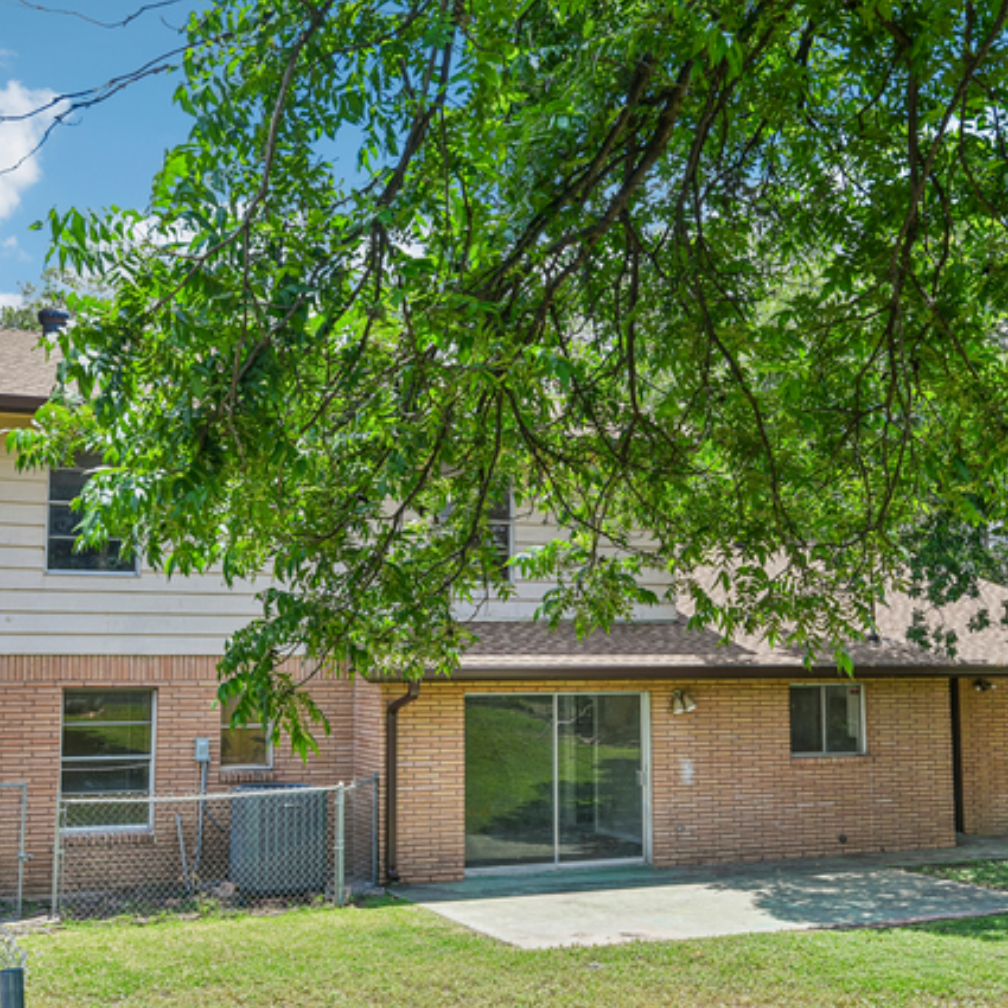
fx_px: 1351
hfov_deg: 40.9
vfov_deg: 40.9
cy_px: 504
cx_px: 481
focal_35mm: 41
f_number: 8
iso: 400
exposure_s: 1/320
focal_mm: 32
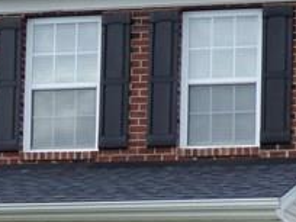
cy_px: 267
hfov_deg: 8.6
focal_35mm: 231
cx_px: 189
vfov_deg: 6.4
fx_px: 1975
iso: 100
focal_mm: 8.24
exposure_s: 1/400
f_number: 3.8
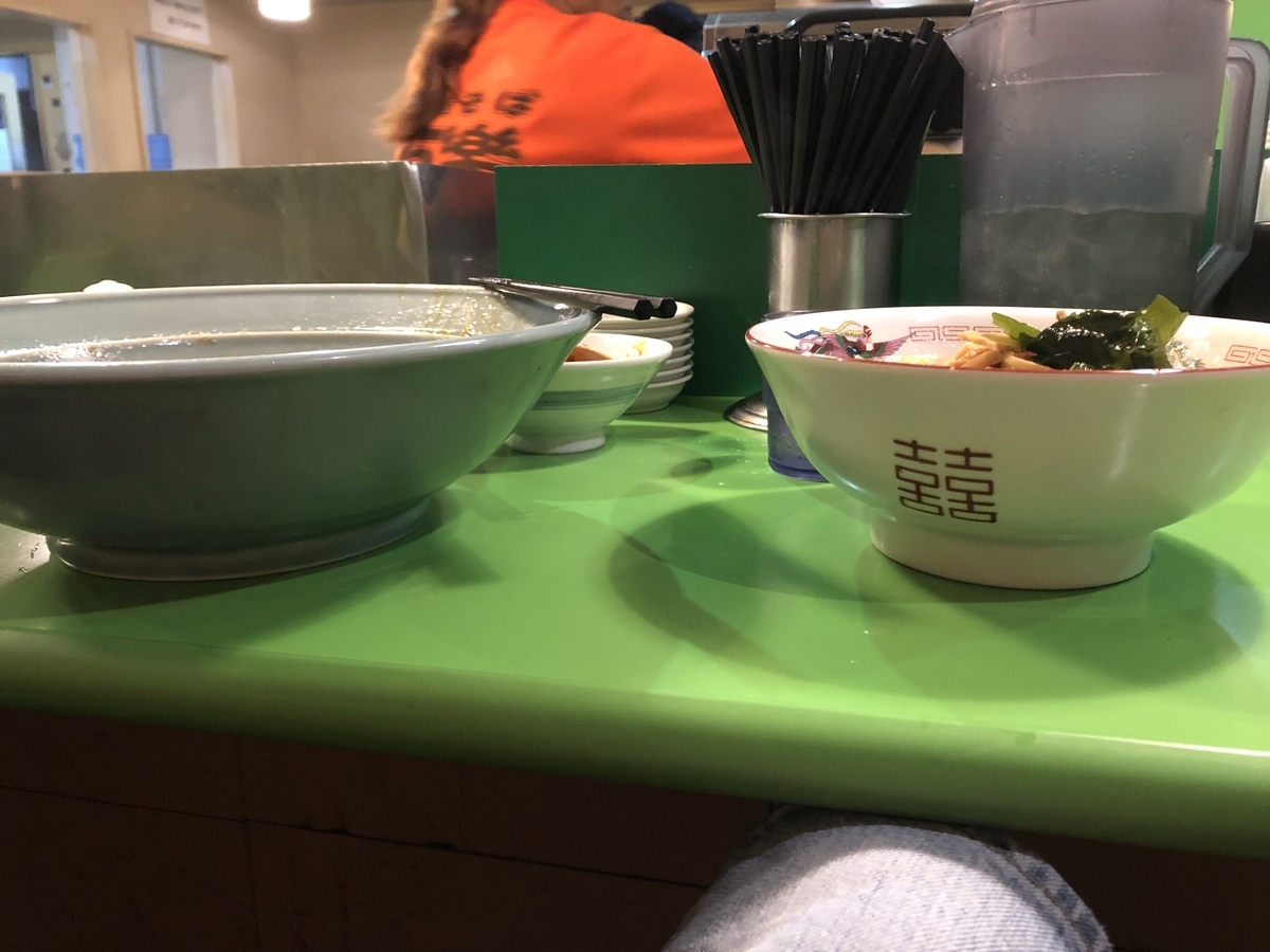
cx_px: 635
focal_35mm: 28
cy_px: 476
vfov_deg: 49.7
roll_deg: -1.2
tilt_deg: -12.7
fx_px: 1027
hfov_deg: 63.4
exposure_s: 1/6
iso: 100
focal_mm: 3.99
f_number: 1.8
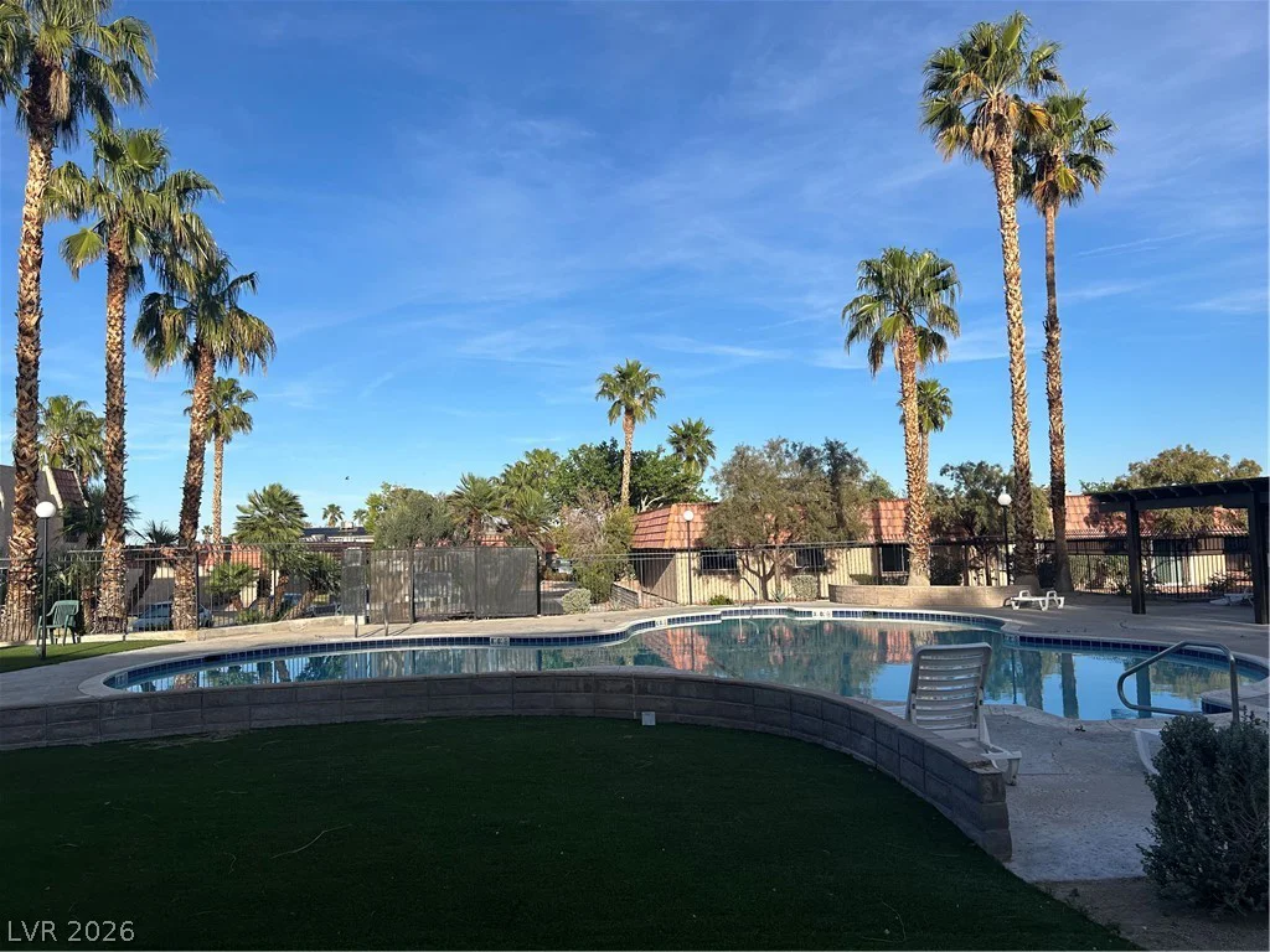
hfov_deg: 67.3
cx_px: 635
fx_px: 954
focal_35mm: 26
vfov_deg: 53.1
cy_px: 476
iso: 50
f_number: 1.5
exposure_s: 1/3571
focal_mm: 5.7
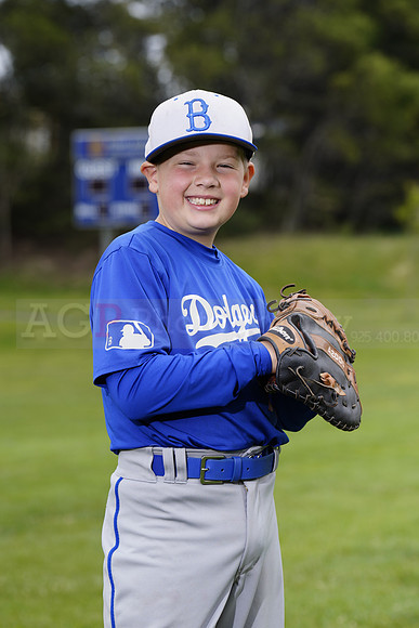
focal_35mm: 155
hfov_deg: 8.9
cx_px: 210
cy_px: 314
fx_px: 2704
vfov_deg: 13.2
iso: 100
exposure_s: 1/250
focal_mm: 155
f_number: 6.3
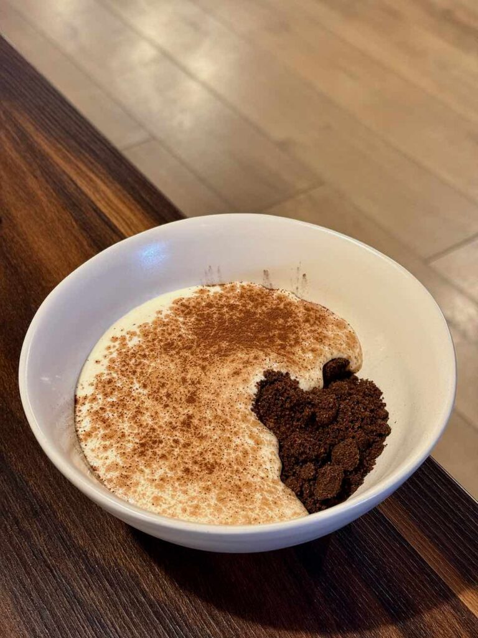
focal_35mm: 48
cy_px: 319
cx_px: 239
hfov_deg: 30.3
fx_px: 884
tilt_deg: -44.8
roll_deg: -0.9
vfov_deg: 39.7
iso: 200
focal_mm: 6.76
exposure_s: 1/50
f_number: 1.78
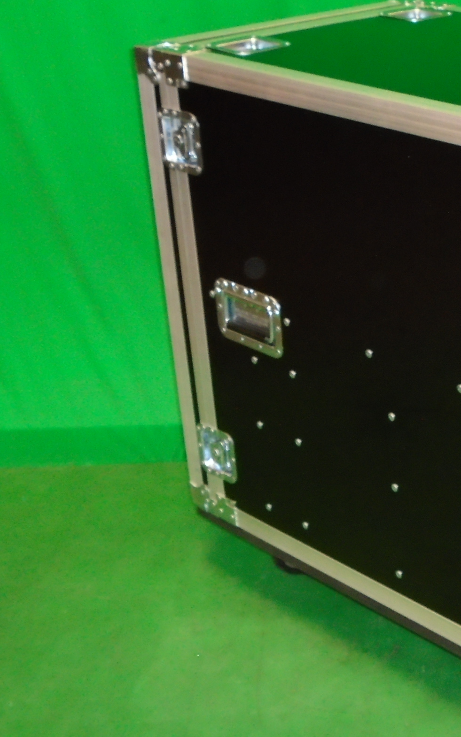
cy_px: 378
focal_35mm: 63
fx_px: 1267
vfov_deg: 32.5
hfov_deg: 19.4
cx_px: 564
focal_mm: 6.4
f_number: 3.8
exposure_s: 1/40
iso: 400
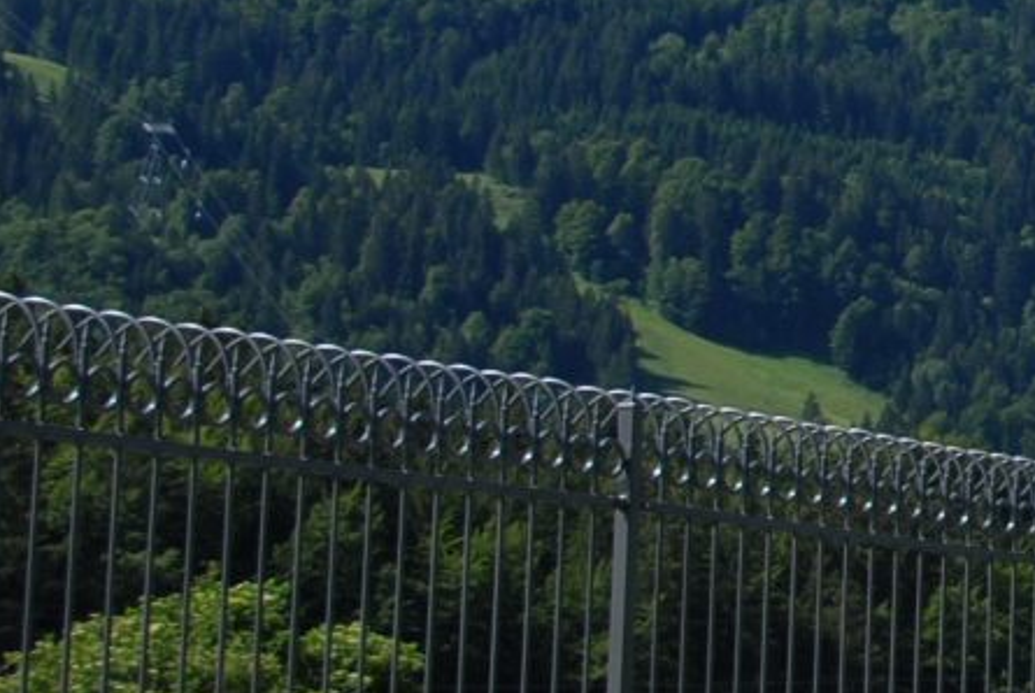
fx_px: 5072
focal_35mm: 176
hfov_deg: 10.6
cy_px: 142
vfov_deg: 7.8
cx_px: 2156
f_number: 5.6
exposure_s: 1/500
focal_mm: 27
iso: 100
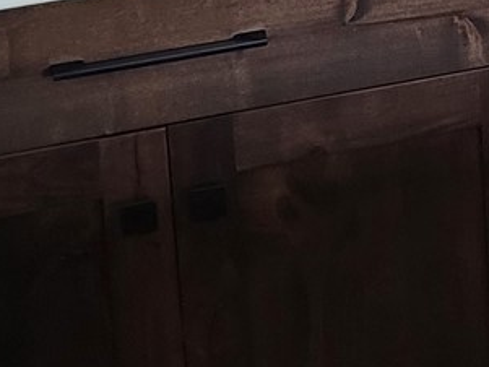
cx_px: 918
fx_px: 2501
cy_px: -538
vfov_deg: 7.8
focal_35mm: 177
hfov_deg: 10.4
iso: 320
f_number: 1.8
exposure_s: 1/40
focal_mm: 5.4
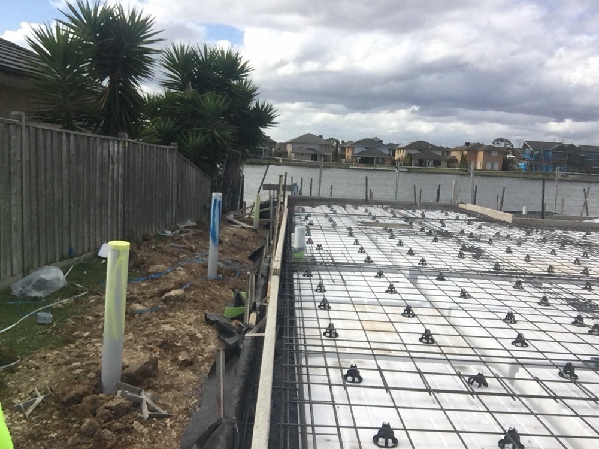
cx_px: 300
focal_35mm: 31
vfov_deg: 45.4
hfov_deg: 58.4
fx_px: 536
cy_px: 224
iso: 32
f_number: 2.2
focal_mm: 2.65
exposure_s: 1/1328
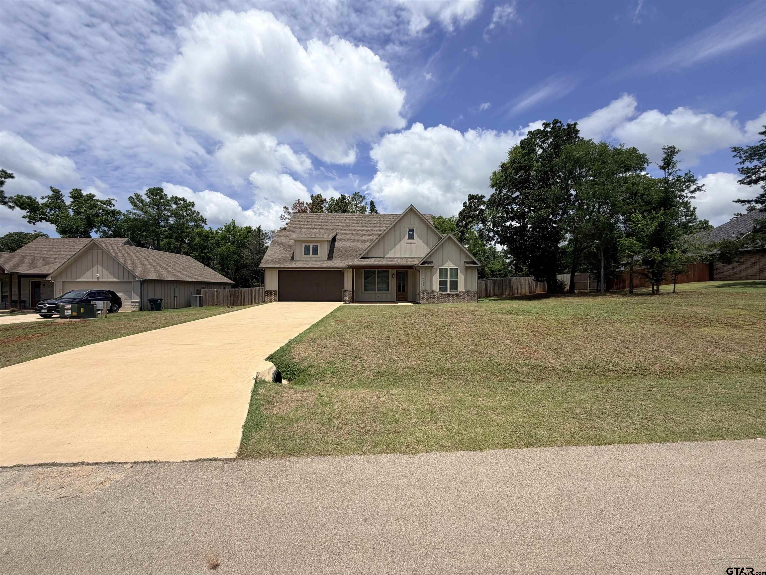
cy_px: 288
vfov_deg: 85.7
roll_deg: -0.3
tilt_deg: +1.7
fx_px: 310
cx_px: 383
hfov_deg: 102.1
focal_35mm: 14
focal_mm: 2.22
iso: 20
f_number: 2.2
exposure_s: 1/1698
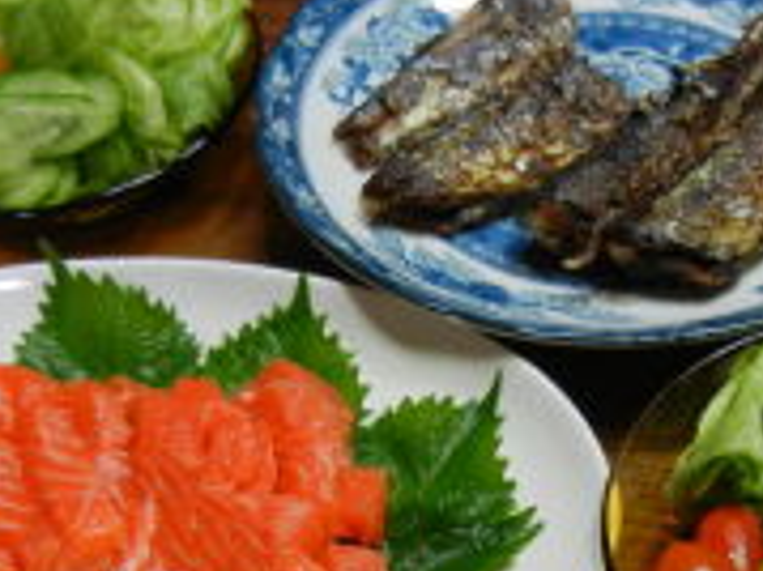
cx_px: 469
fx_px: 1476
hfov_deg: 28.9
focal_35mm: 67
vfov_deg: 20.9
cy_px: 618
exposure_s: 1/30
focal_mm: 5.4
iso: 294
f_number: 3.5
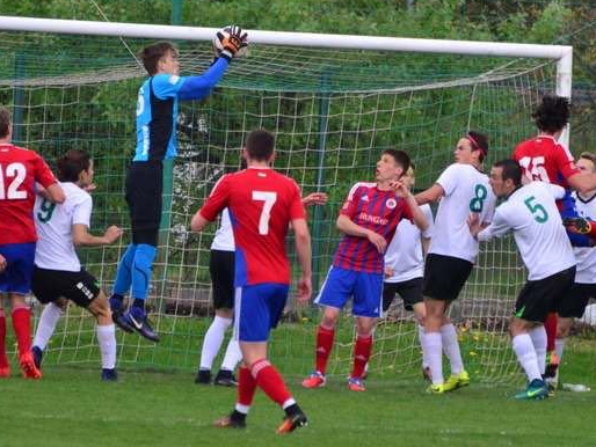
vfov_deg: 2.0
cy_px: 144
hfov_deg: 2.6
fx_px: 13022
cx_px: 379
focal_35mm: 756
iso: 1250
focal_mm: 300
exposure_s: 1/1000
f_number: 5.6
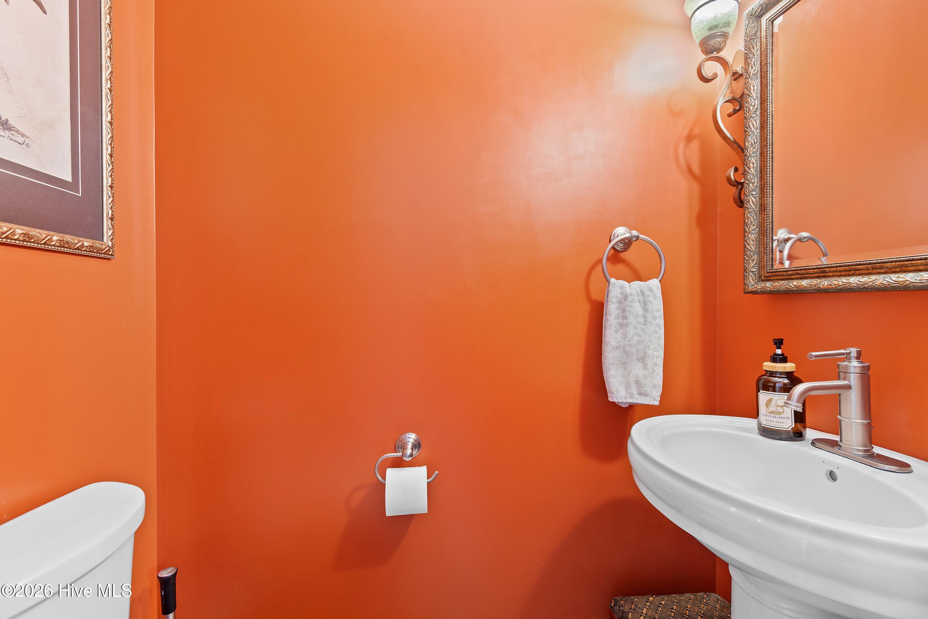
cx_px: 464
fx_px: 387
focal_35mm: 15
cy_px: 310
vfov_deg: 77.3
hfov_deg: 100.4
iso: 100
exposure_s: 2.5
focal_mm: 10
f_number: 4.5
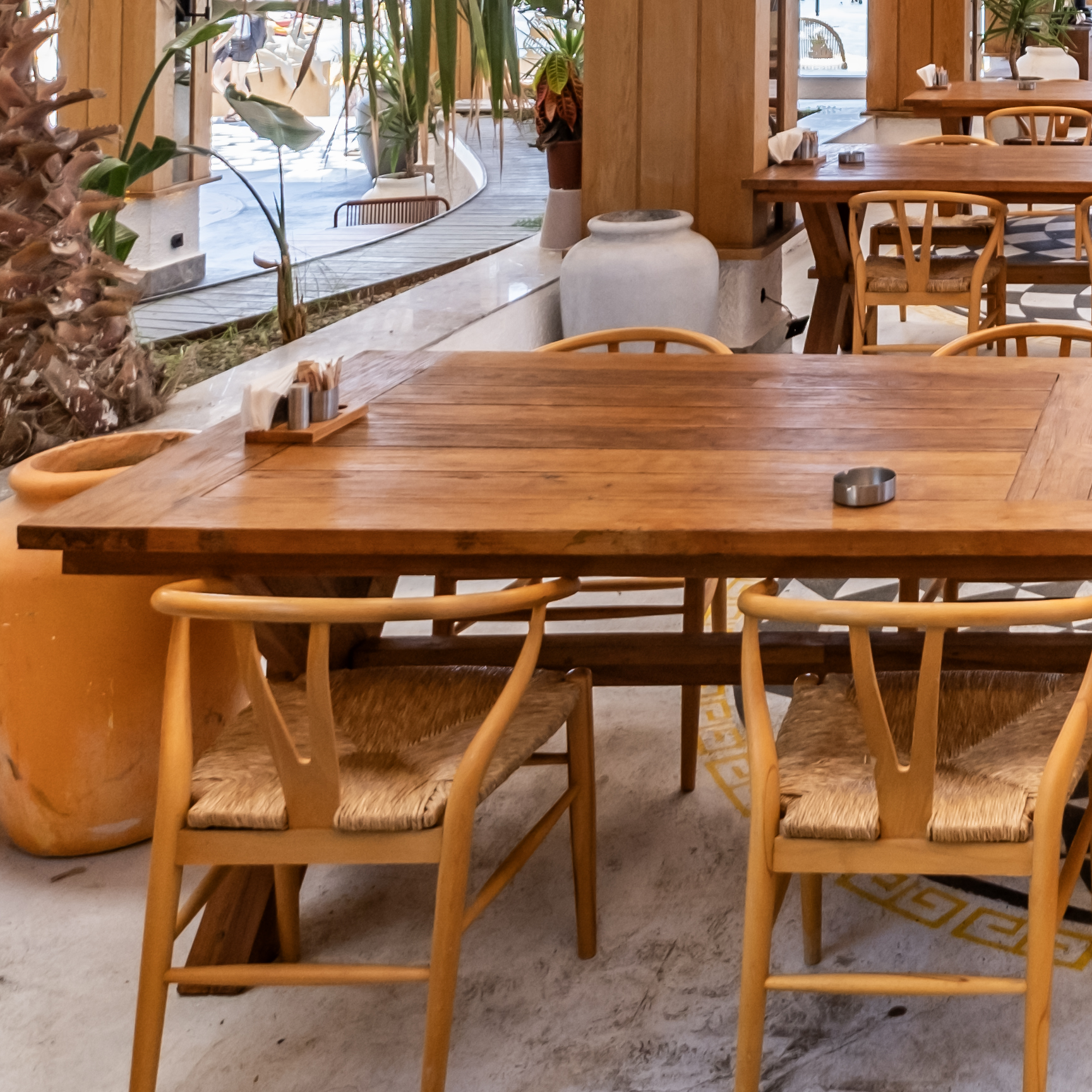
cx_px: 1326
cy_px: -126
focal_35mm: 46
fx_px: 1642
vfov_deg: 32.2
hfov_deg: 30.8
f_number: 4
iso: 160
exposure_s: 1/220
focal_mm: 10
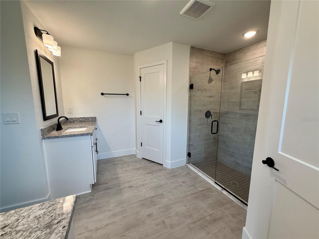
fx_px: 129
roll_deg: -0.2
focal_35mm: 14
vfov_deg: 85.7
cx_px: 160
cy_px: 120
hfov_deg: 102.1
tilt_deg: -8.0
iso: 125
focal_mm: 2.22
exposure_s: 1/120
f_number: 2.2
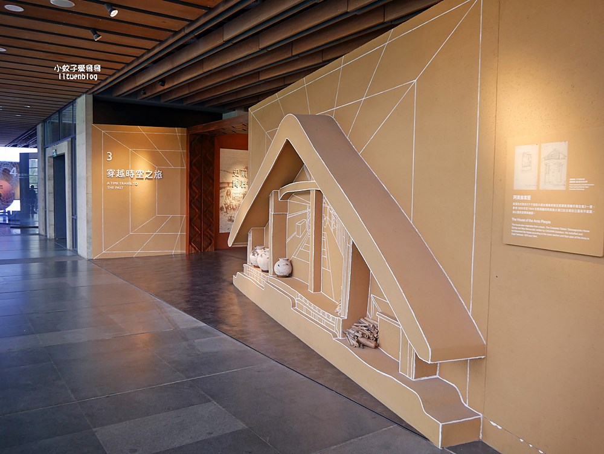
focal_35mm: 28
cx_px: 302
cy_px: 227
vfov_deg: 49.8
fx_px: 489
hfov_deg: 63.4
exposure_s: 1/60
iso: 400
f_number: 3.5
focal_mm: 14
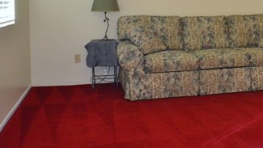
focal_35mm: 68
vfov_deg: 17.4
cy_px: 2
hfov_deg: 30.3
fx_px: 474
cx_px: 209
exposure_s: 1/60
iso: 1400
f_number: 4
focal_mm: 22
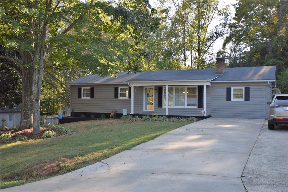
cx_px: 144
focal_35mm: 36
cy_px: 96
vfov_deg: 36.8
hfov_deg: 53.1
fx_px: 288
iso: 160
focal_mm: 24
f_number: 5.6
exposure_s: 1/125
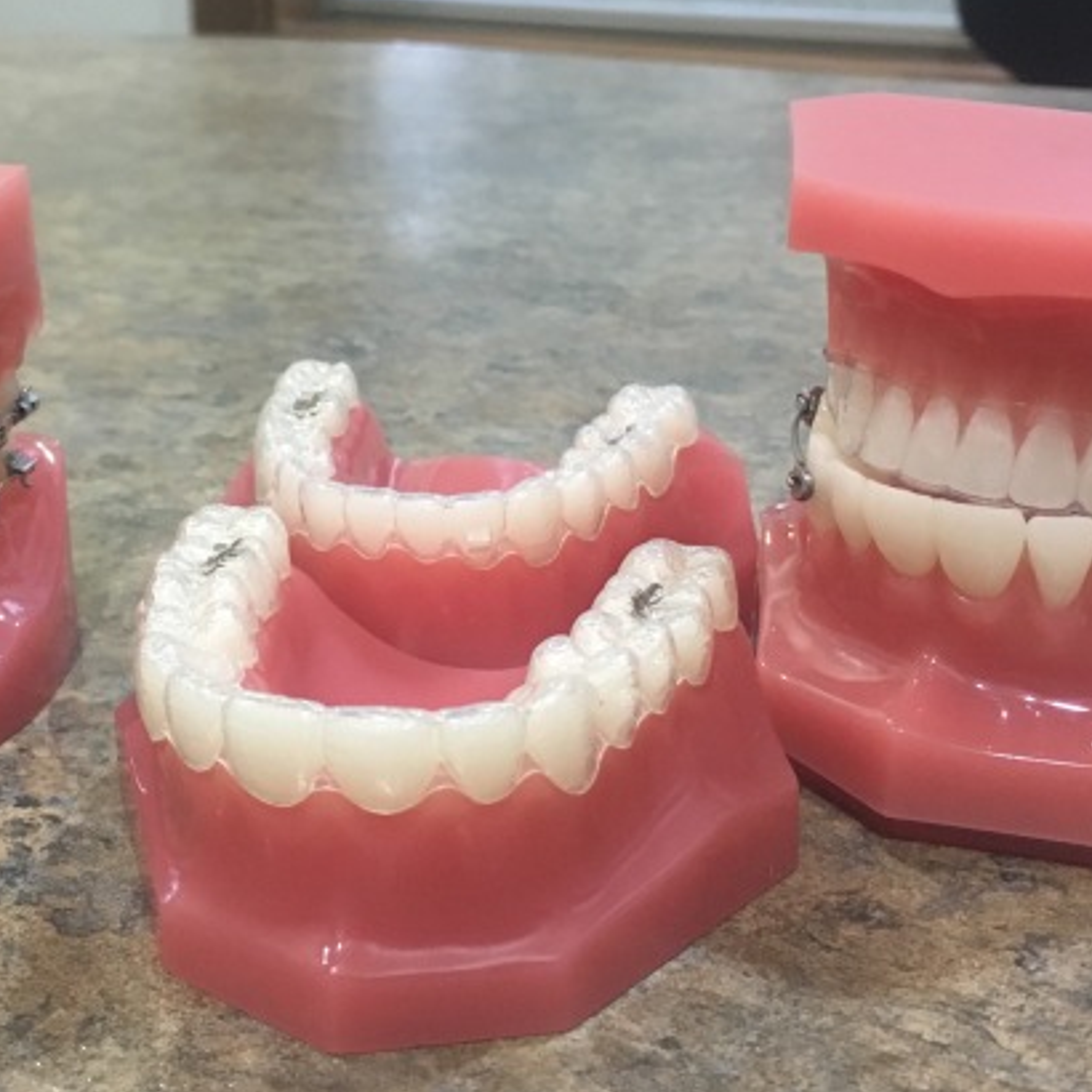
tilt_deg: -21.3
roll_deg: +1.3
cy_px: 509
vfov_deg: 34.0
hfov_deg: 33.9
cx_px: 418
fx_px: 1785
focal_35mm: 50
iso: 200
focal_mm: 4.15
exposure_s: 1/24
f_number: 2.2
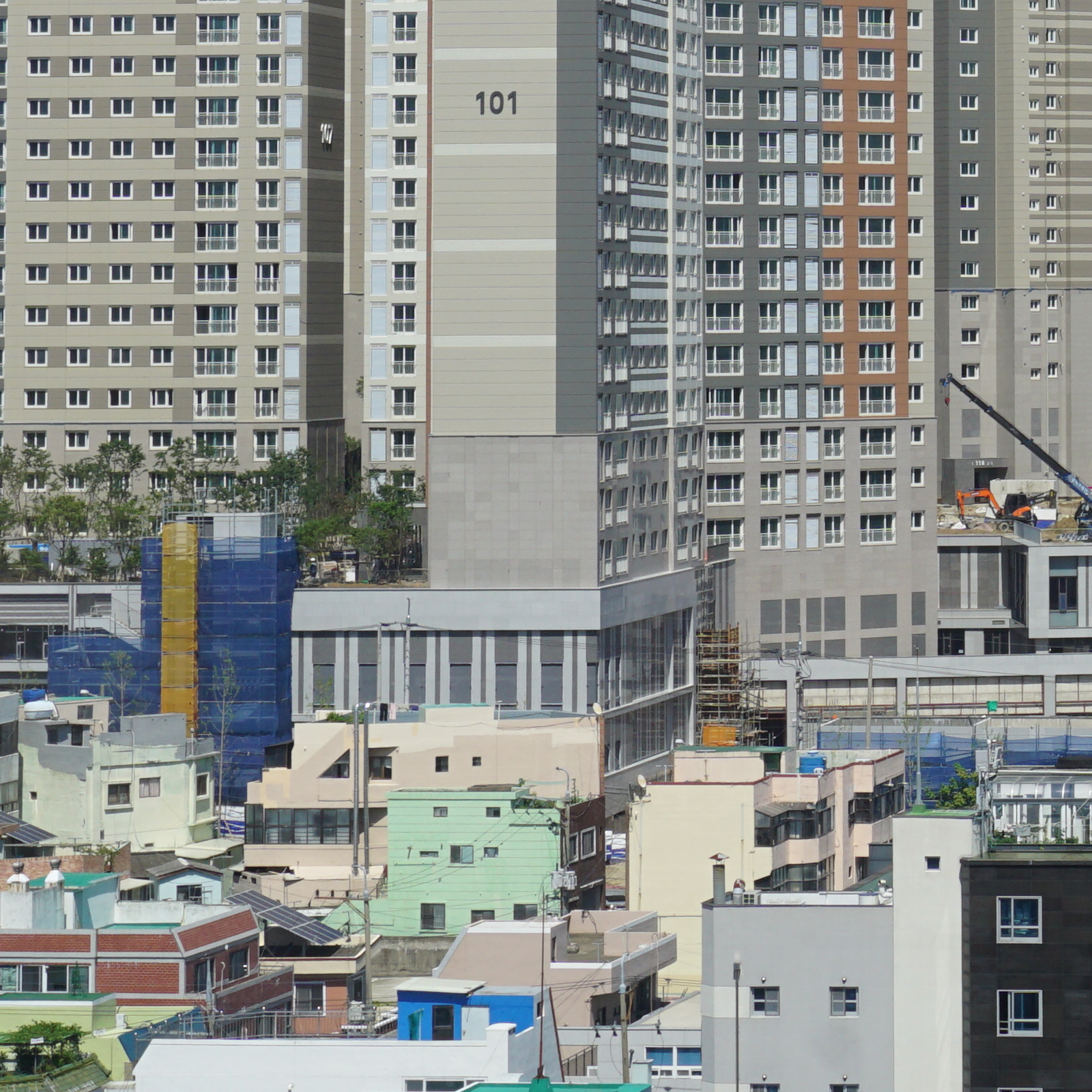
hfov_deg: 11.1
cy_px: -79
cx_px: 1474
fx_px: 5461
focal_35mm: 153
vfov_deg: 11.3
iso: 100
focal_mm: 32
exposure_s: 1/160
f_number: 11
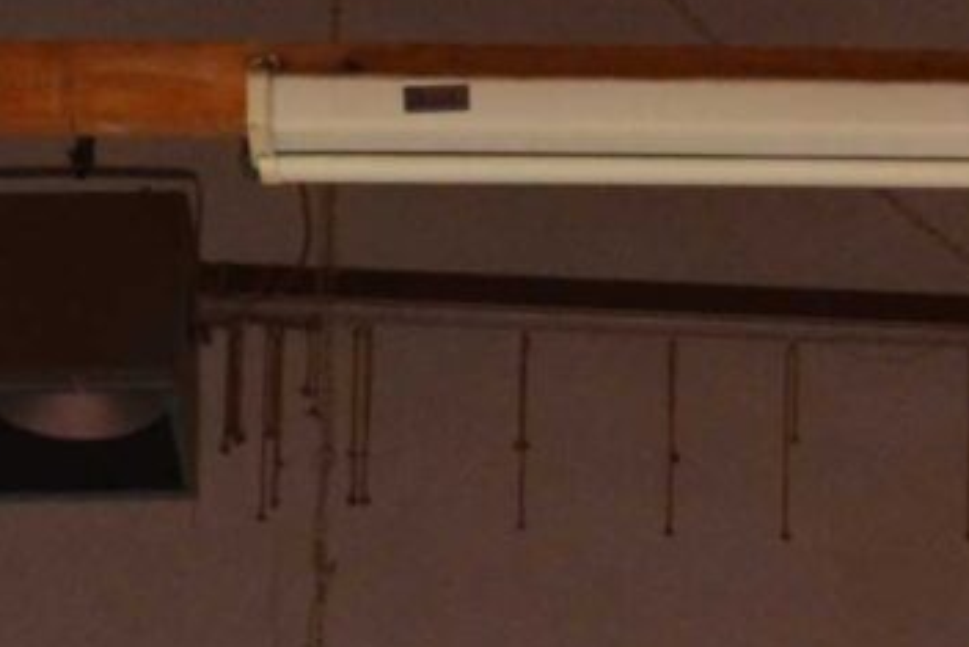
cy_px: 1865
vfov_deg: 5.9
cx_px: 1451
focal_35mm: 218
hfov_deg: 9.2
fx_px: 5870
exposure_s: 1/60
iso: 800
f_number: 3.8
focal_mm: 20
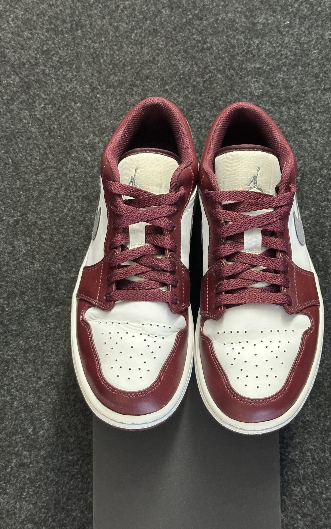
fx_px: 750
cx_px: 185
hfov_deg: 24.9
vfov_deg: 38.9
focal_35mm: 52
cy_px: 269
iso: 250
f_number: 1.78
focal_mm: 6.86
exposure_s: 1/33
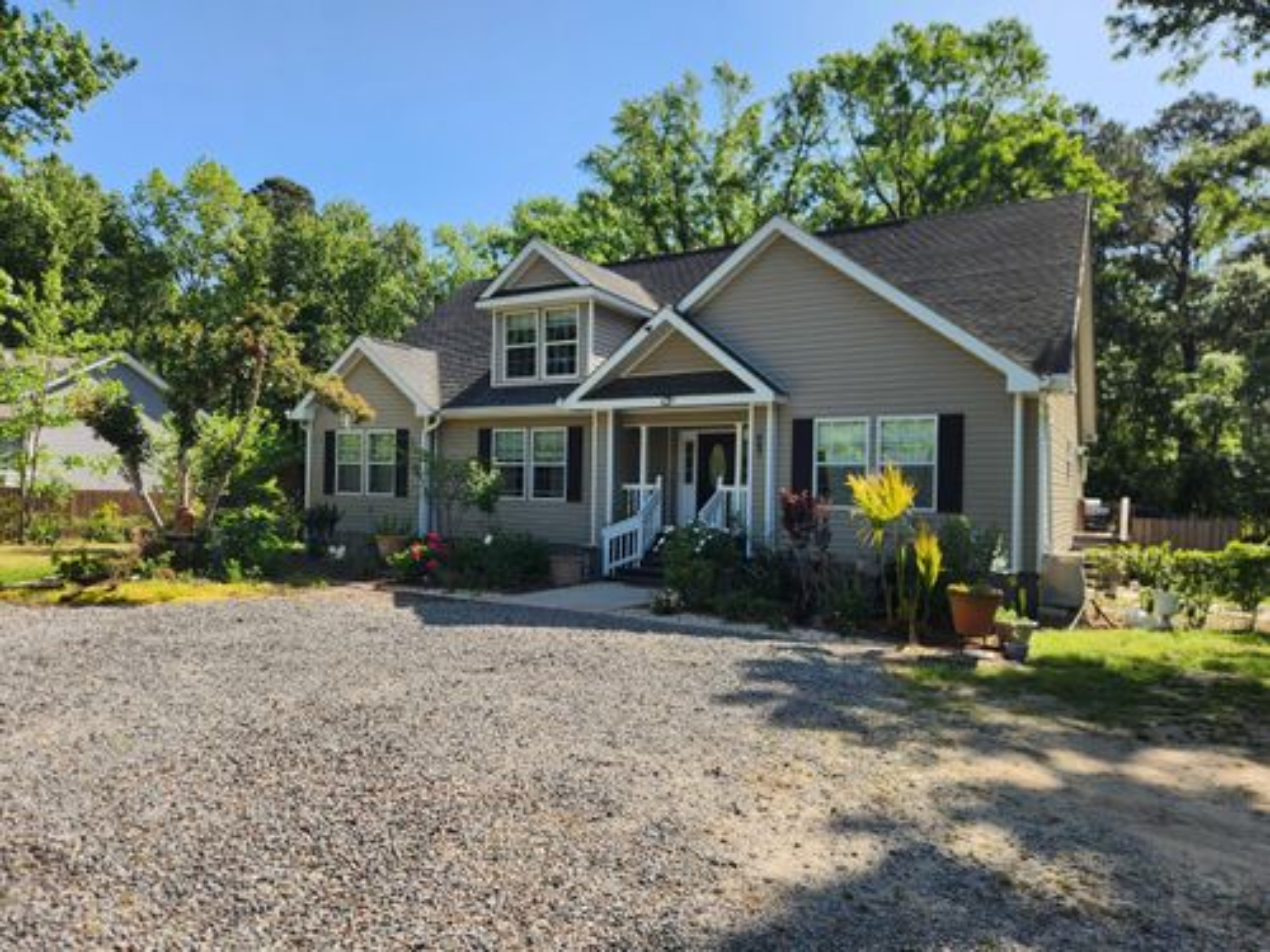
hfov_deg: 73.9
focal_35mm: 23
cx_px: 635
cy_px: 476
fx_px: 844
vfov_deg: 58.9
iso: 20
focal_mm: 5.4
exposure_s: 1/950
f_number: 1.8
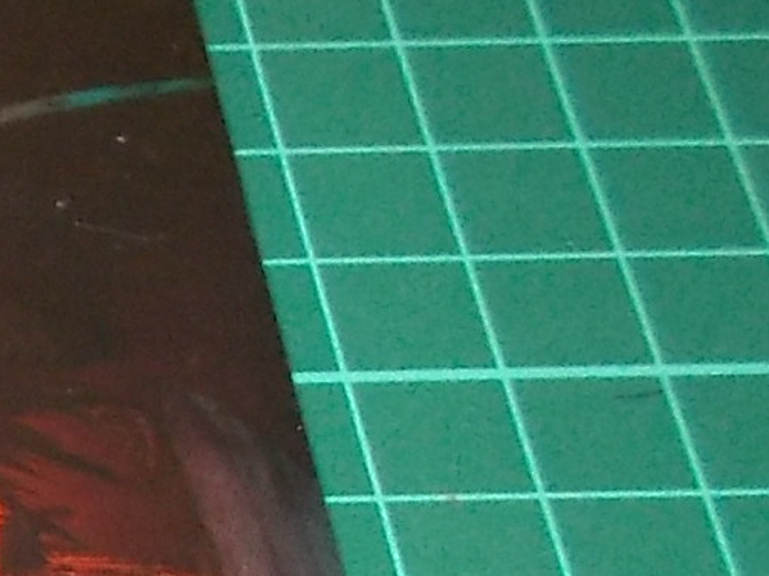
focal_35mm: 131
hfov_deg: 12.7
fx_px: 2909
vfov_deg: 11.0
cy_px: 808
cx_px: -897
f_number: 3.3
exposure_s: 1/30
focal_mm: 4.1
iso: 200
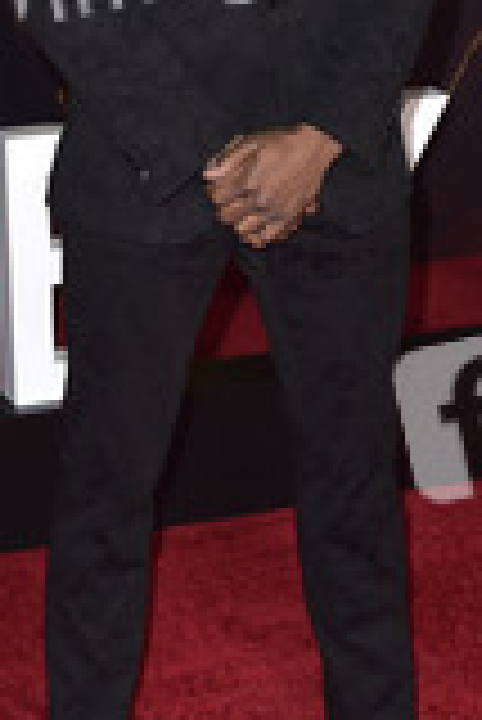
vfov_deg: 14.1
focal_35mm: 145
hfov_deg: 9.5
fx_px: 2906
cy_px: 171
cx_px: 218
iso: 800
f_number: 6.3
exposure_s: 1/250
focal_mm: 58
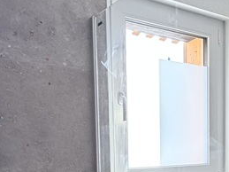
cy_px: 167
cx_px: 257
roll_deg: -0.1
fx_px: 357
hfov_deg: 31.2
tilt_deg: -4.1
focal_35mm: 54
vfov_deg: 25.8
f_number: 2.2
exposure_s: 1/110
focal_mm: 2.22
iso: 320
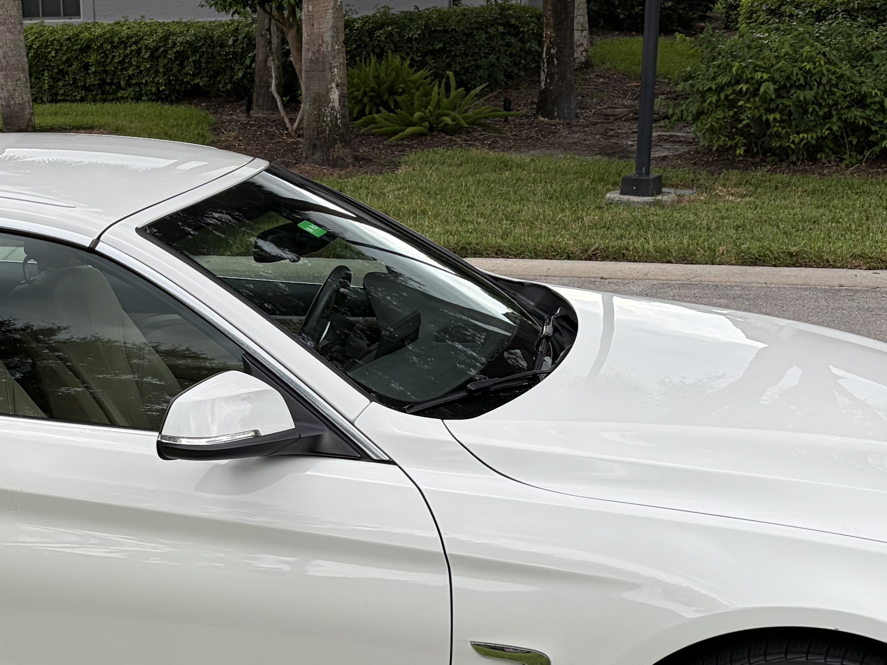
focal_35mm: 65
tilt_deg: -16.6
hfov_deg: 29.1
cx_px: 166
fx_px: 1666
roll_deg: +3.5
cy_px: 461
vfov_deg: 22.5
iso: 50
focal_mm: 5.96
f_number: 1.6
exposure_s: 1/773
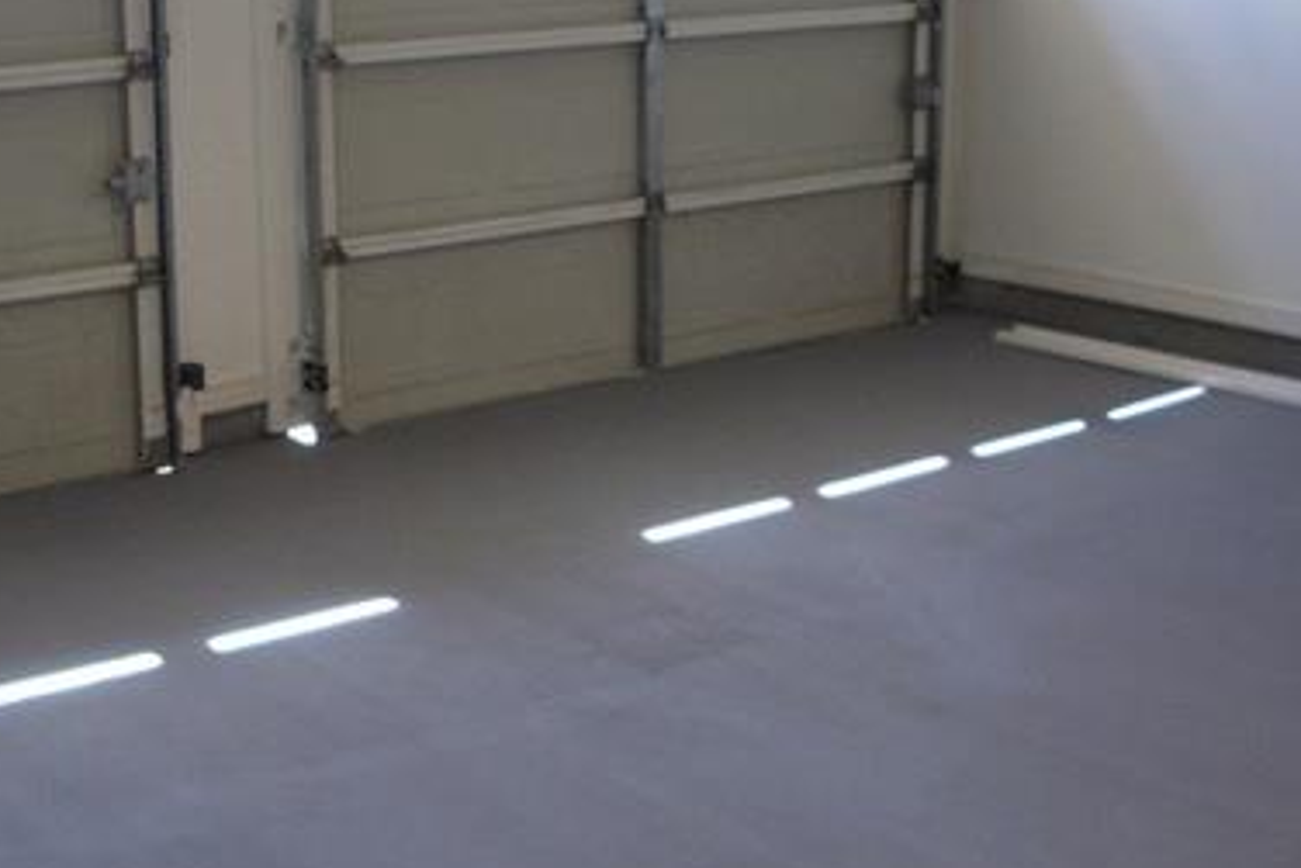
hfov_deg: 32.2
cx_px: 498
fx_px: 2241
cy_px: 308
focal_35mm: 62
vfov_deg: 21.9
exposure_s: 1/60
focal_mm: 5.8
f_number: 2.6
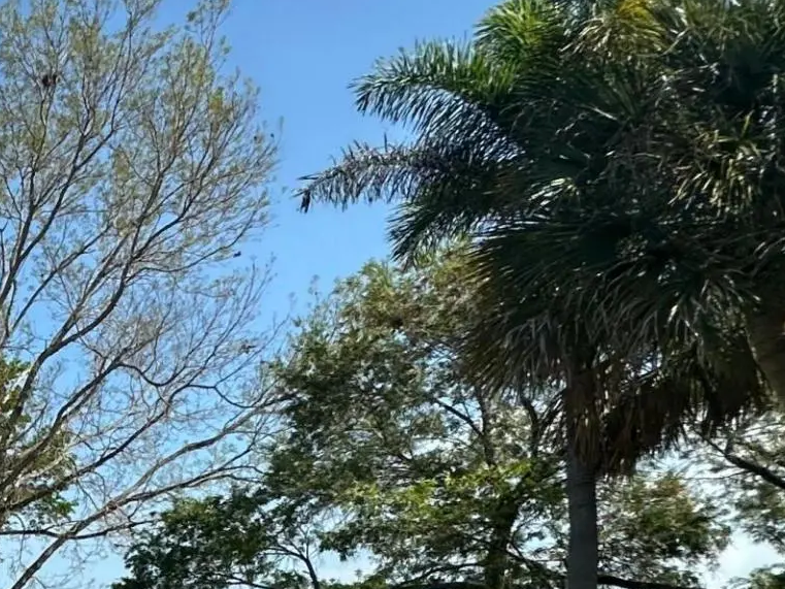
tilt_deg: -0.9
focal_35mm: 53
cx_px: -534
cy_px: 749
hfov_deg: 23.7
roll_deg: -0.2
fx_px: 1202
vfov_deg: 24.3
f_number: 2.2
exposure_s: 1/1887
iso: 50
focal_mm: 2.22
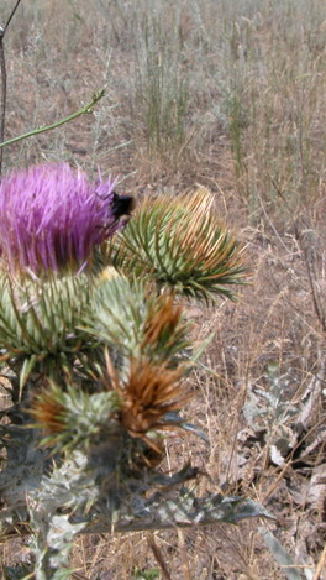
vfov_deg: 39.9
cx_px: 99
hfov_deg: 22.9
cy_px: 288
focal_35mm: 52
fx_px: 799
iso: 100
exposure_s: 1/342
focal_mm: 8.9
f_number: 7.1
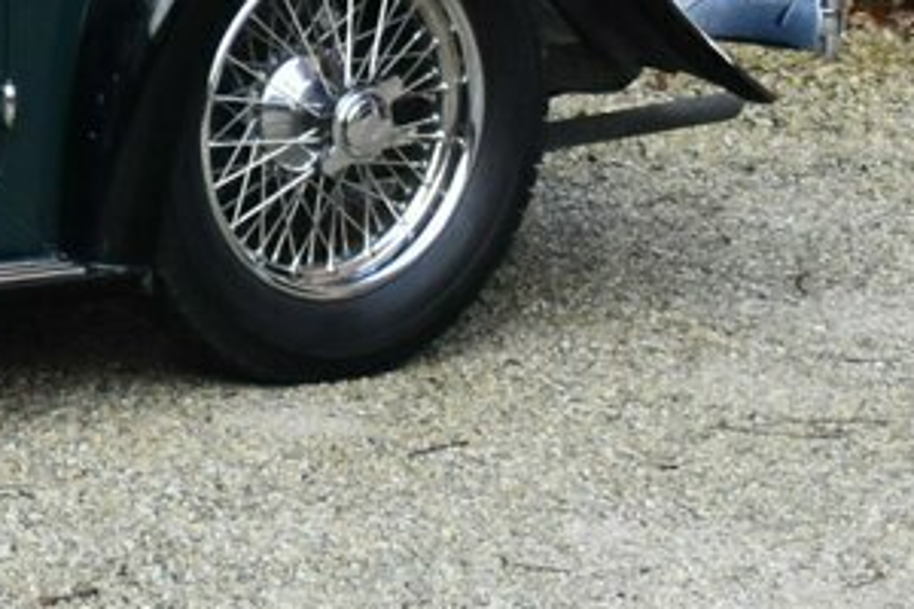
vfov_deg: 8.4
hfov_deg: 11.5
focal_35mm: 162
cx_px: -847
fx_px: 4113
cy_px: -52
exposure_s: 1/250
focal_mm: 27
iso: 800
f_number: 4
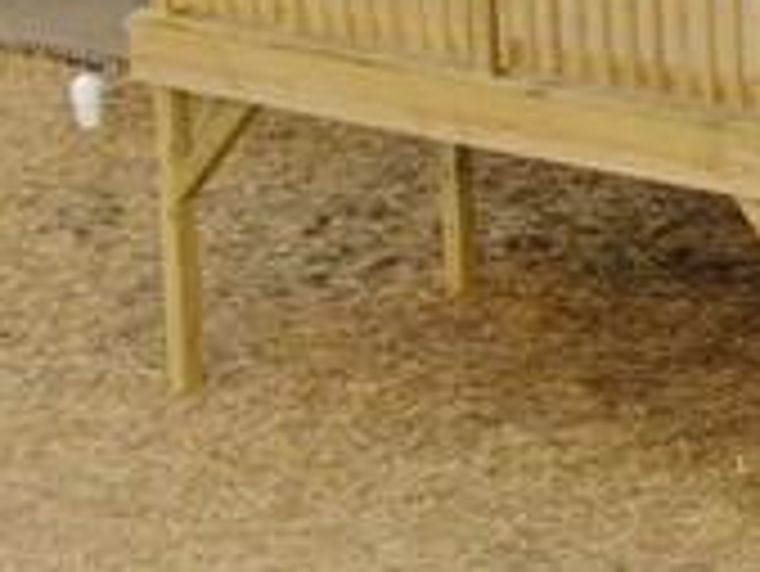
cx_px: 2073
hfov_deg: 6.4
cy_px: -419
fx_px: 6393
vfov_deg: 5.1
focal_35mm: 291
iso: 100
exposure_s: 1/147
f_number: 3.8
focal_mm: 8.6
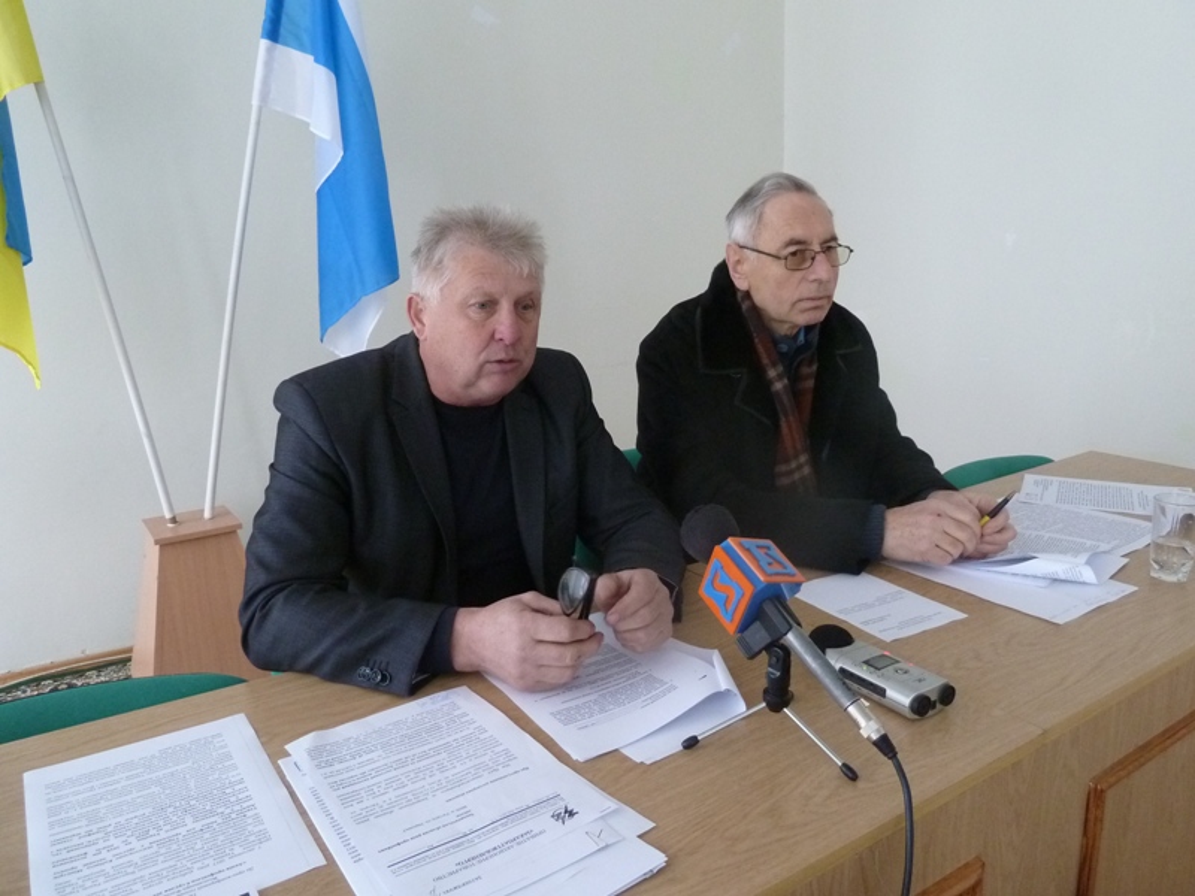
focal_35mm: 25
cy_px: 448
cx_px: 598
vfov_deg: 54.9
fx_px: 863
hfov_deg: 69.4
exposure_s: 1/30
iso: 400
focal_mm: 4.1
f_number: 3.3
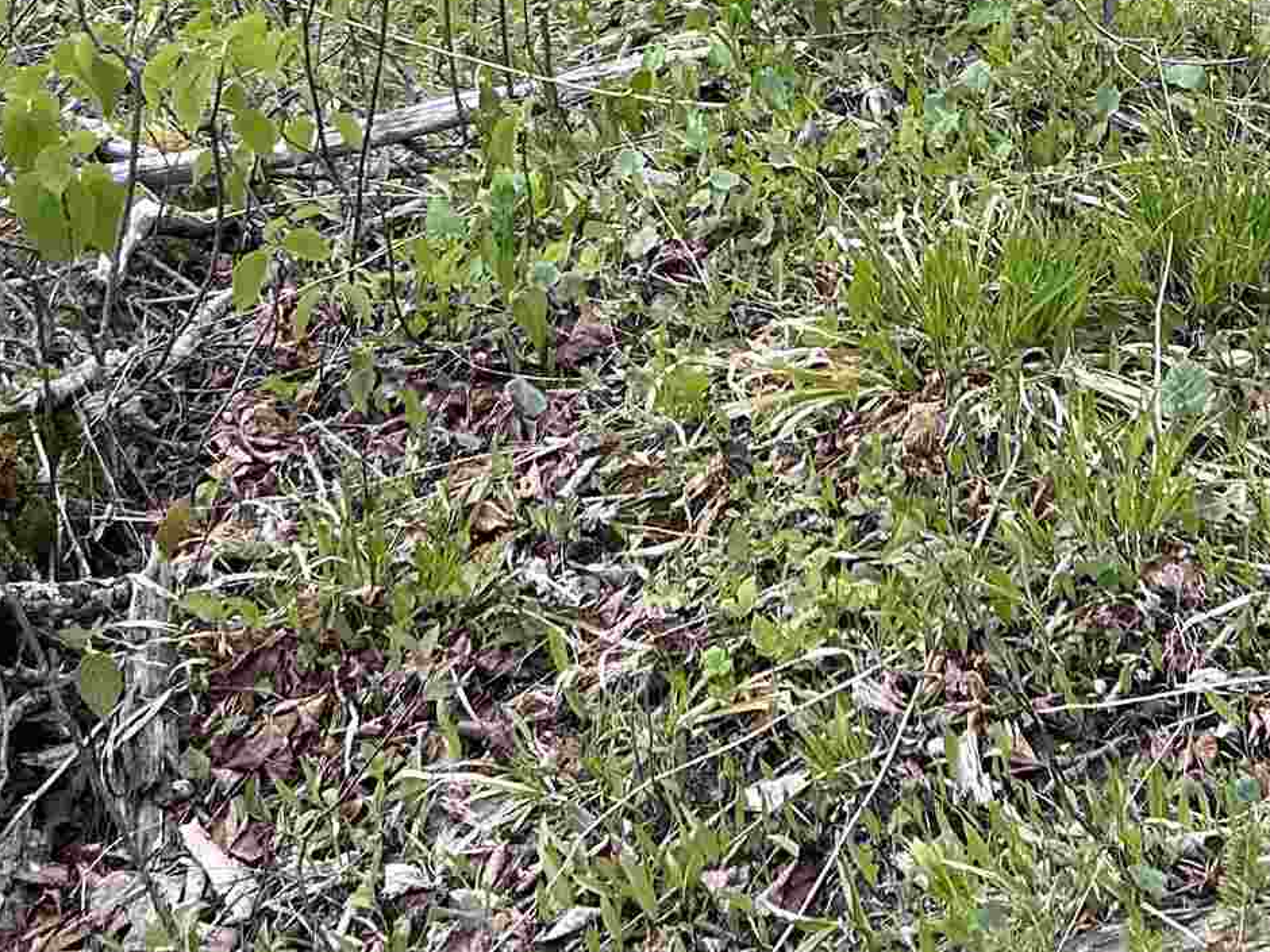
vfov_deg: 15.8
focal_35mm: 85
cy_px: -517
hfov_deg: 22.9
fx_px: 3119
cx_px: 838
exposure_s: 1/827
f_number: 1.5
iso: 50
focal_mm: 5.7
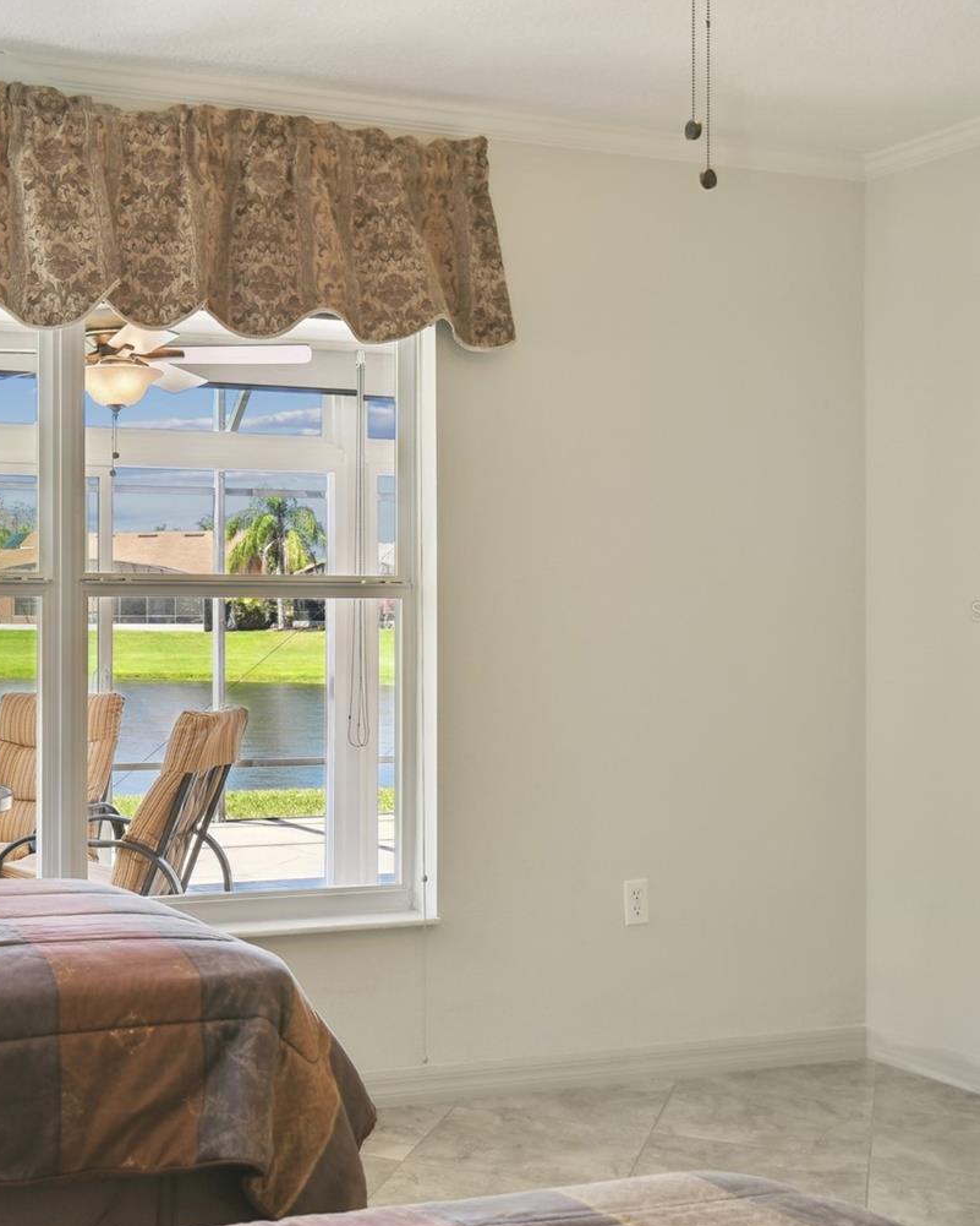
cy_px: 611
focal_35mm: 45
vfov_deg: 41.2
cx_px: 102
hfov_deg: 31.9
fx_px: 1631
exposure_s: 1/50
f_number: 7.1
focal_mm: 20
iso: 100
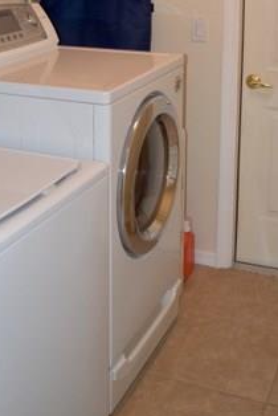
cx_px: 121
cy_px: 62
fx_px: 636
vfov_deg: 34.7
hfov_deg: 24.7
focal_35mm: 55
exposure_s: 1/40
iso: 400
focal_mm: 18
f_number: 3.5
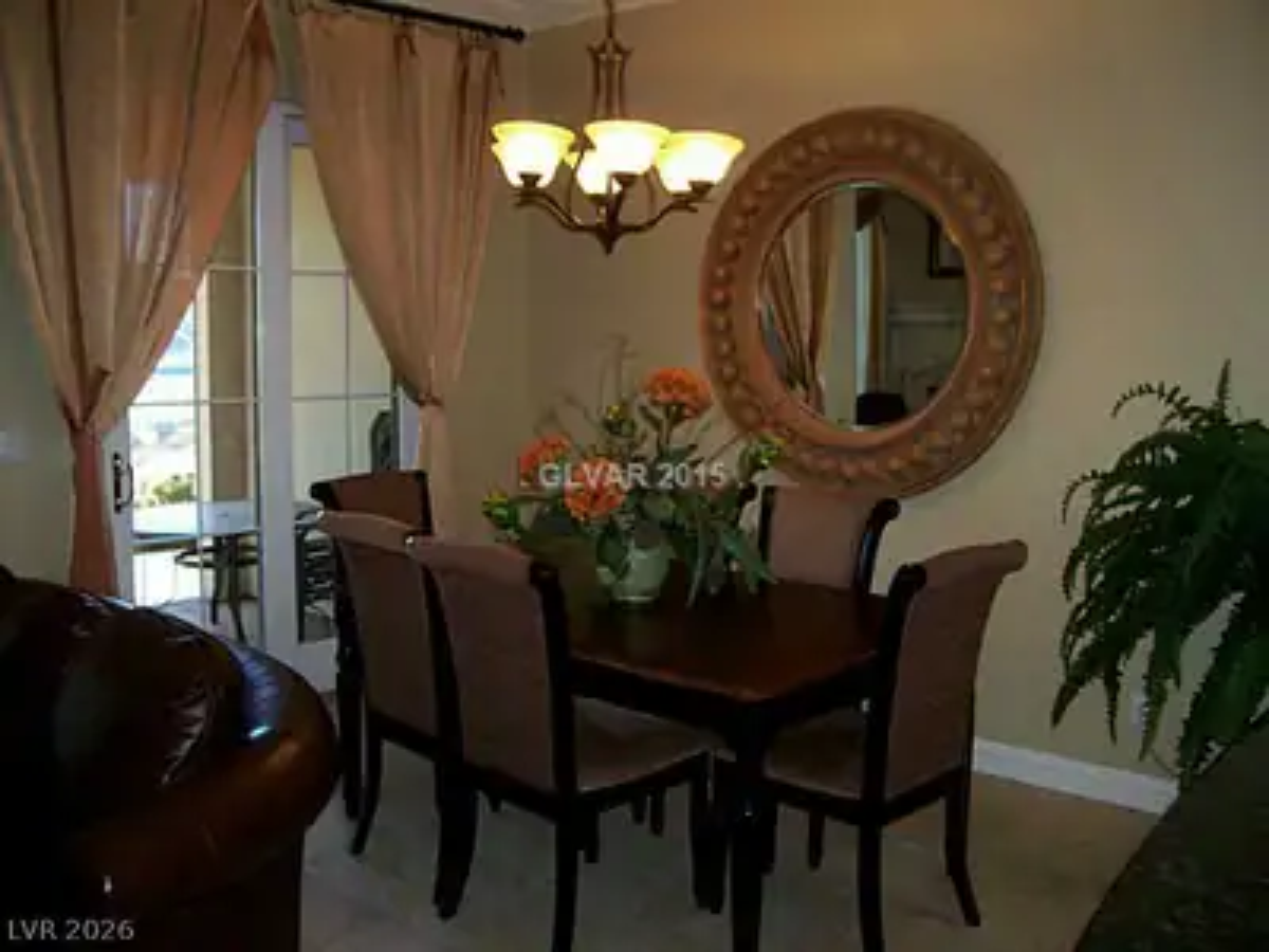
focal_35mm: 34
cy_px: 476
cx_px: 634
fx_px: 1246
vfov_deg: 41.8
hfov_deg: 54.0
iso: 80
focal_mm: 5.6
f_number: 2.7
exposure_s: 1/64
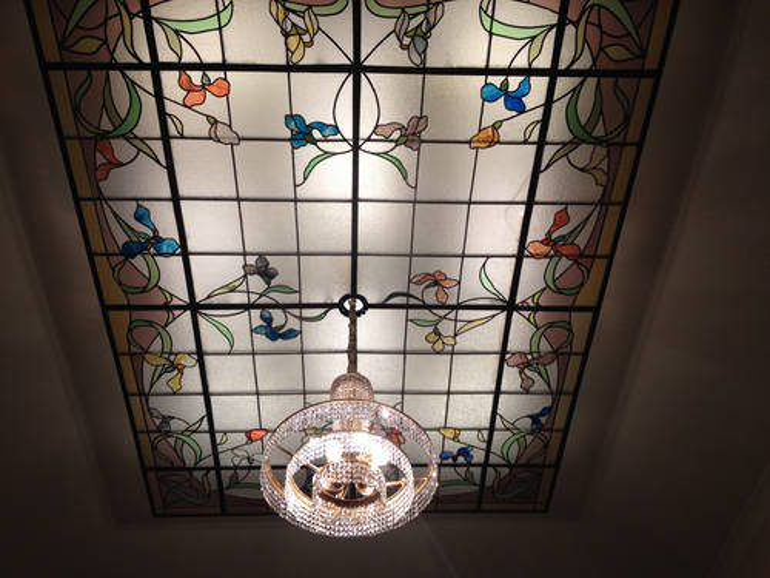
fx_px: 779
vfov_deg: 40.7
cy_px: 289
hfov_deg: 52.6
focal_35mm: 35
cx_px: 385
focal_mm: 4.28
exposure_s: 1/20
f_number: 2.4
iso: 80
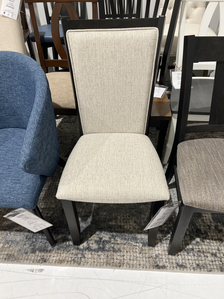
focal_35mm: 26
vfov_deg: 67.3
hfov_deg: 53.1
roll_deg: +3.0
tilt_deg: -43.6
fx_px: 224
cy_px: 150
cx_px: 112
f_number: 1.5
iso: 100
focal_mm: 5.7
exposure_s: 1/120
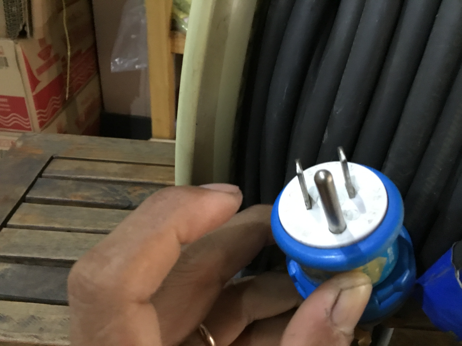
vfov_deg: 45.4
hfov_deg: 58.4
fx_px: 414
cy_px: 173
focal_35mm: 31
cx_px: 231
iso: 500
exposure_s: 1/17
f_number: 2.4
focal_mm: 3.3
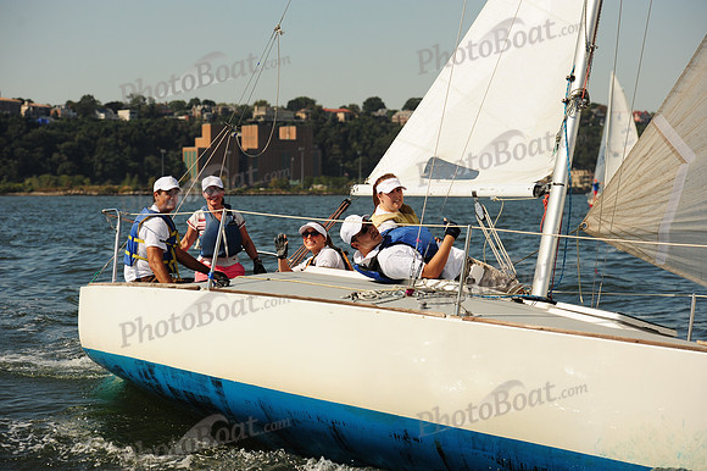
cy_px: 236
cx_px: 354
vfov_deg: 14.4
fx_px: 1865
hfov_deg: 21.5
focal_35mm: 95
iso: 320
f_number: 5.6
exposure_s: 1/1250
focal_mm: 95
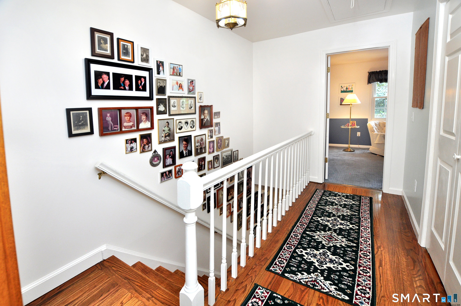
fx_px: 192
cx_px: 230
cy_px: 153
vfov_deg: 77.2
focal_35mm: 15
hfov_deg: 100.5
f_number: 5
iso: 500
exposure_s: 1/40
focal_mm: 10
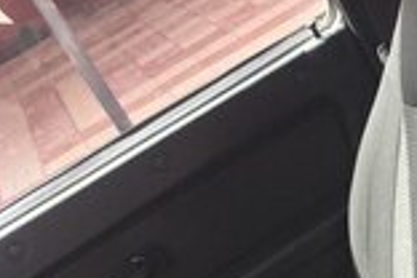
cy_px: 465
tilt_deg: -32.2
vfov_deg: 13.1
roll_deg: +28.3
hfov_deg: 20.2
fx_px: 1112
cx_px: 470
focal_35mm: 96
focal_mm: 4.15
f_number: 2.2
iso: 25
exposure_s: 1/227
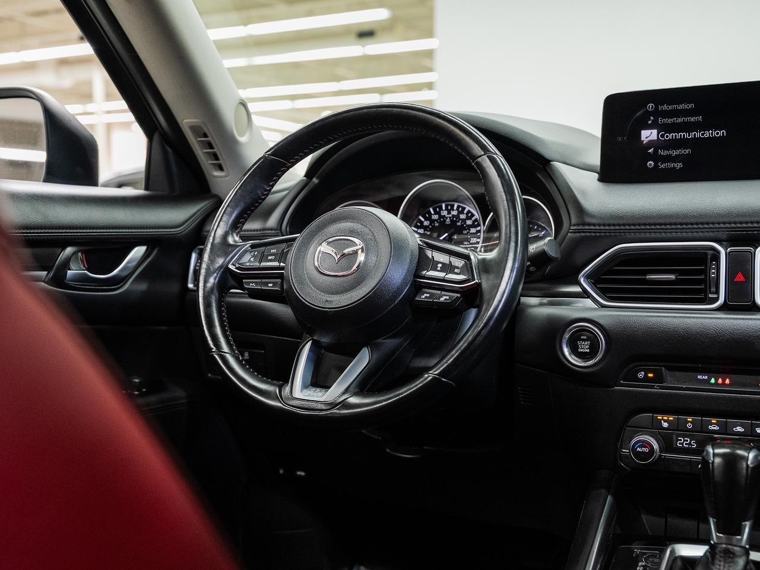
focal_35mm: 41
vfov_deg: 34.9
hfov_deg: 45.5
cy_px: 285
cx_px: 380
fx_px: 907
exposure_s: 1/50
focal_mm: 38.2
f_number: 4.5
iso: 2000
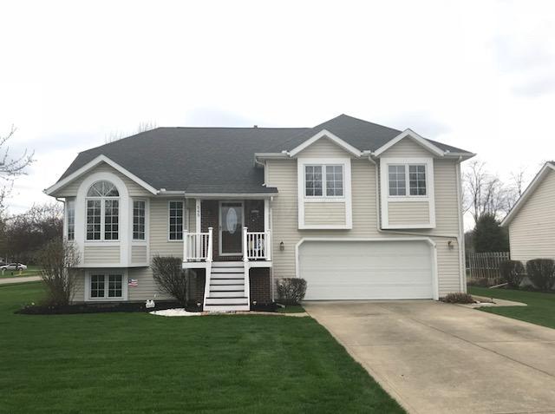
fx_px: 448
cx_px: 278
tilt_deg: +4.5
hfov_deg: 63.6
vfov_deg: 49.6
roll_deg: -1.2
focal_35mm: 28
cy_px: 207
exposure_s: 1/1389
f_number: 1.8
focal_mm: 3.99
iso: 20
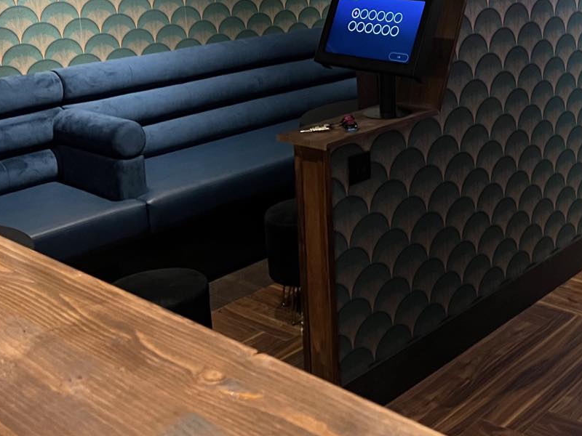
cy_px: 81
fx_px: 874
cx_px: 495
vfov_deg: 27.4
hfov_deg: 35.2
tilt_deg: -11.0
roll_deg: +0.9
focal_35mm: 52
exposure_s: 1/25
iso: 500
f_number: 1.5
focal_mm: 5.7
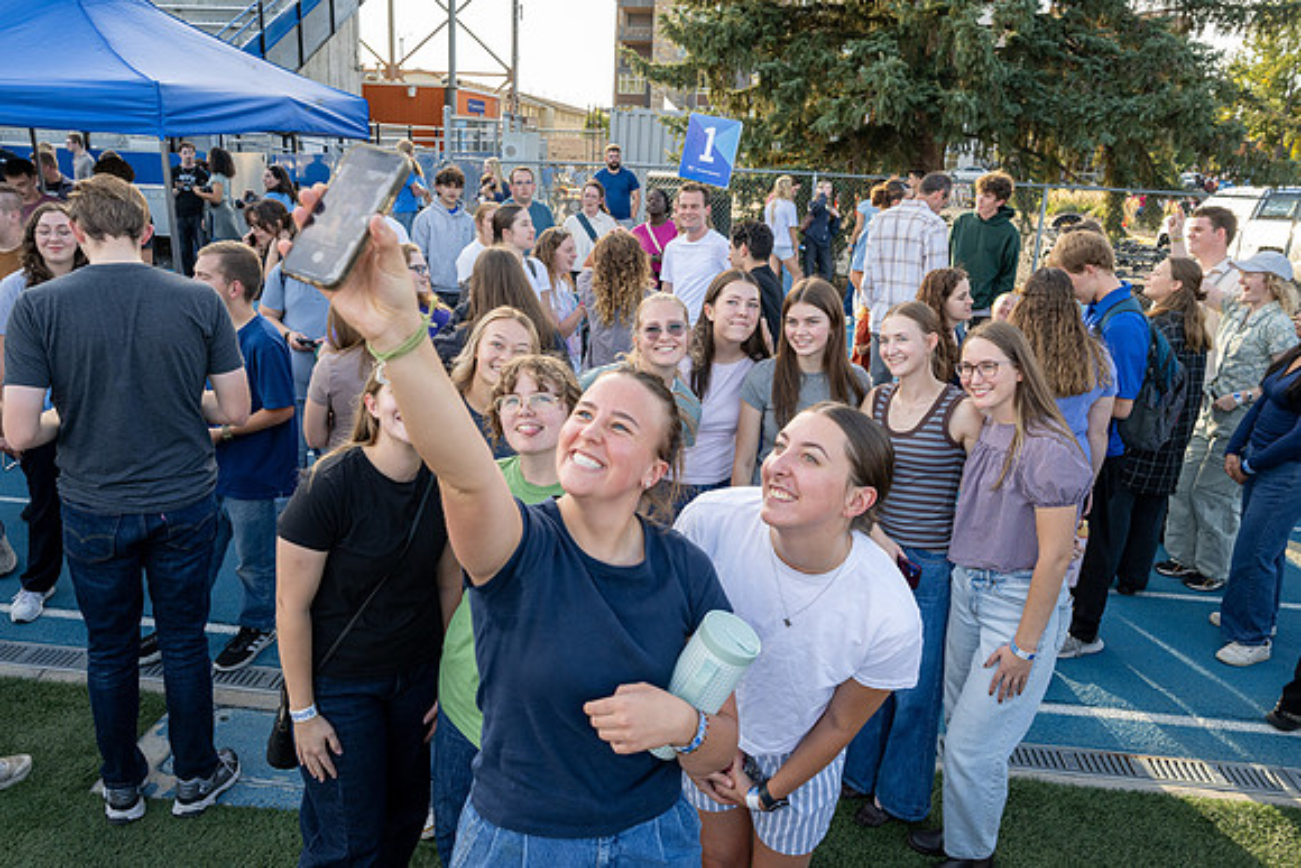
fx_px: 956
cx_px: 639
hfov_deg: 68.5
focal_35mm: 26
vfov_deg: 48.8
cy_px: 390
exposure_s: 1/160
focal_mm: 24
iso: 250
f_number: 5.6
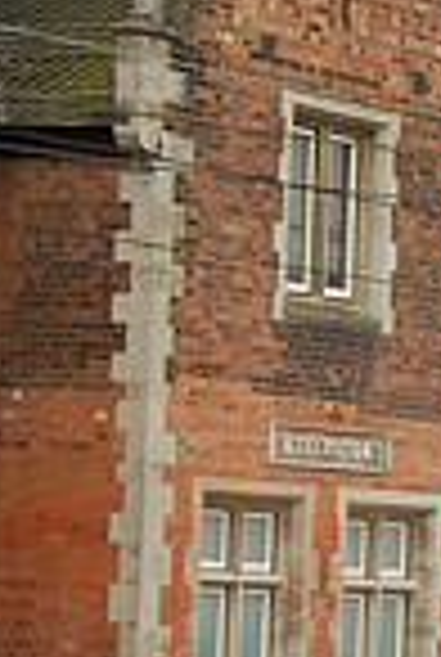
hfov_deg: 6.3
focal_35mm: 208
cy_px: 554
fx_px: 3803
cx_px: 1161
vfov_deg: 9.8
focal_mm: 35
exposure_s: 1/500
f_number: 4.2
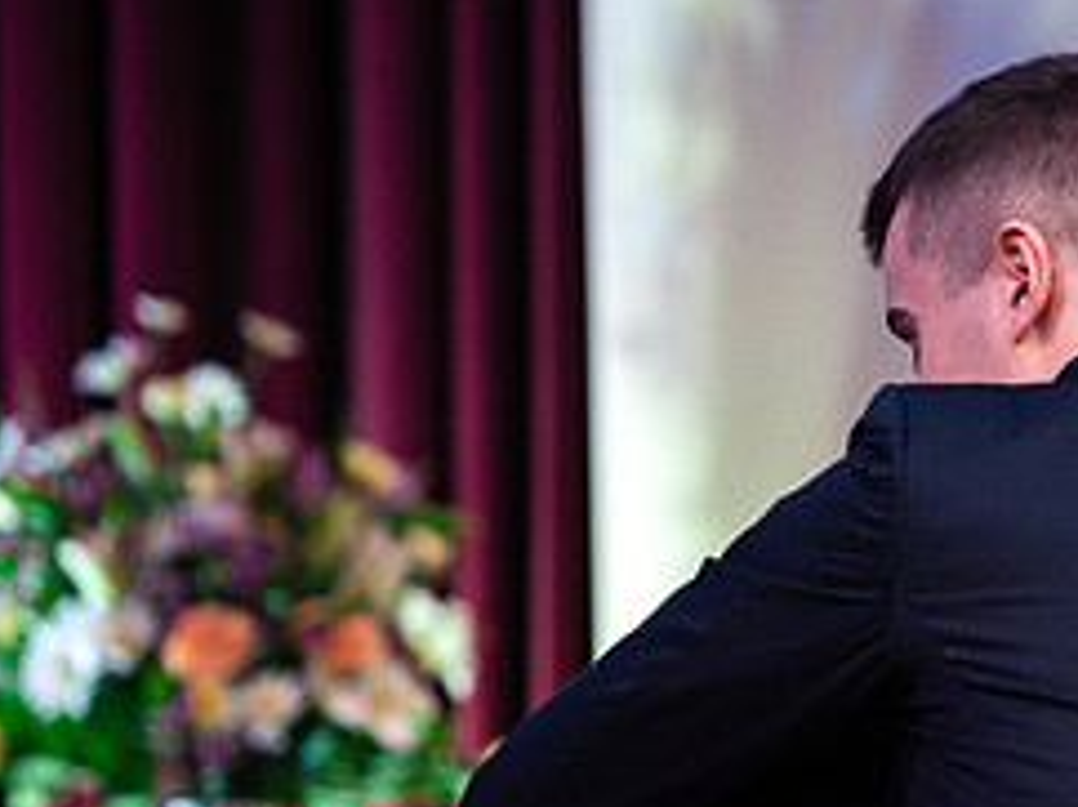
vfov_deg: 3.2
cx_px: 1279
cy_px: 425
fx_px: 14622
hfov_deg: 4.2
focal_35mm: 470
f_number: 2.8
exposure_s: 1/200
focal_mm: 170
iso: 800
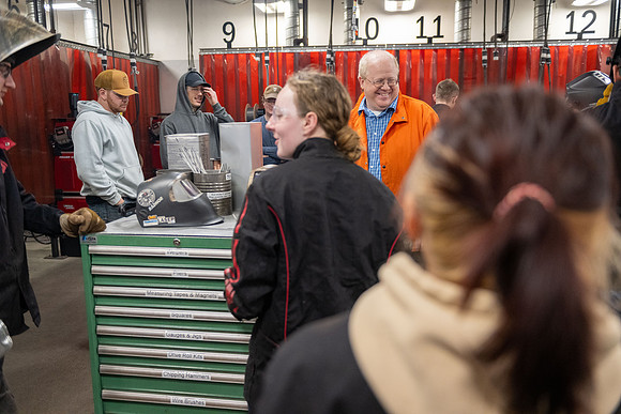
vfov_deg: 41.1
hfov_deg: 58.7
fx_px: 552
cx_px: 310
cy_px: 207
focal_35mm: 32
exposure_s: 1/640
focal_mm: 32
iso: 2500
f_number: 2.8
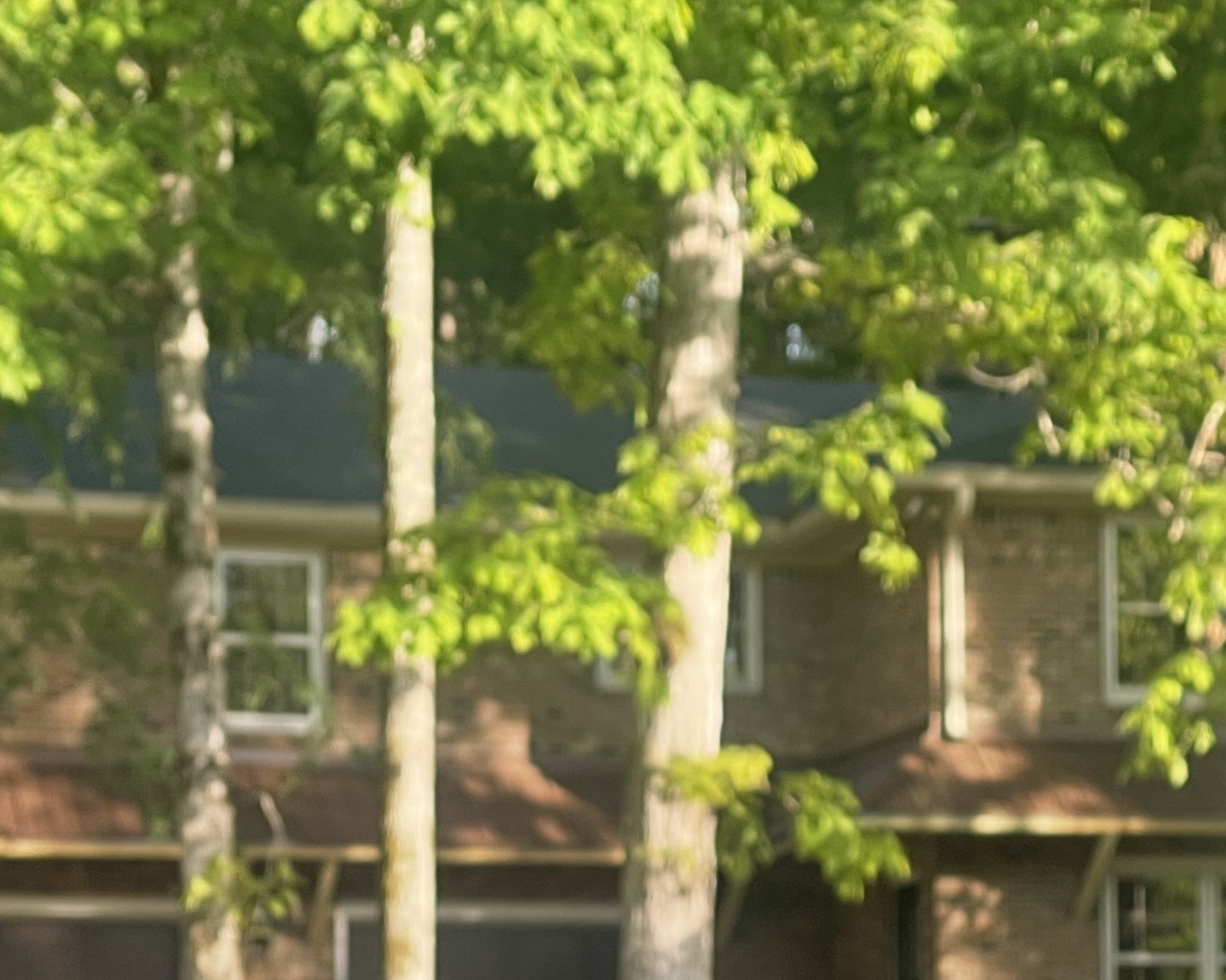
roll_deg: +1.1
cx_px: 1208
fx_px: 5369
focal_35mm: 148
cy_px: 1028
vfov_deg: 10.3
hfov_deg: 12.9
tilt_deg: +1.9
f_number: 2.2
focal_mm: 7.5
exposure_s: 1/126
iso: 20
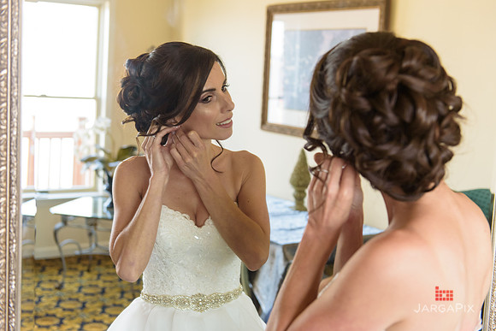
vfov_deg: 28.1
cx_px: 248
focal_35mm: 48
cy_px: 166
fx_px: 661
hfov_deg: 41.1
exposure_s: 1/125
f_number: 3.2
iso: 1250
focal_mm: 48
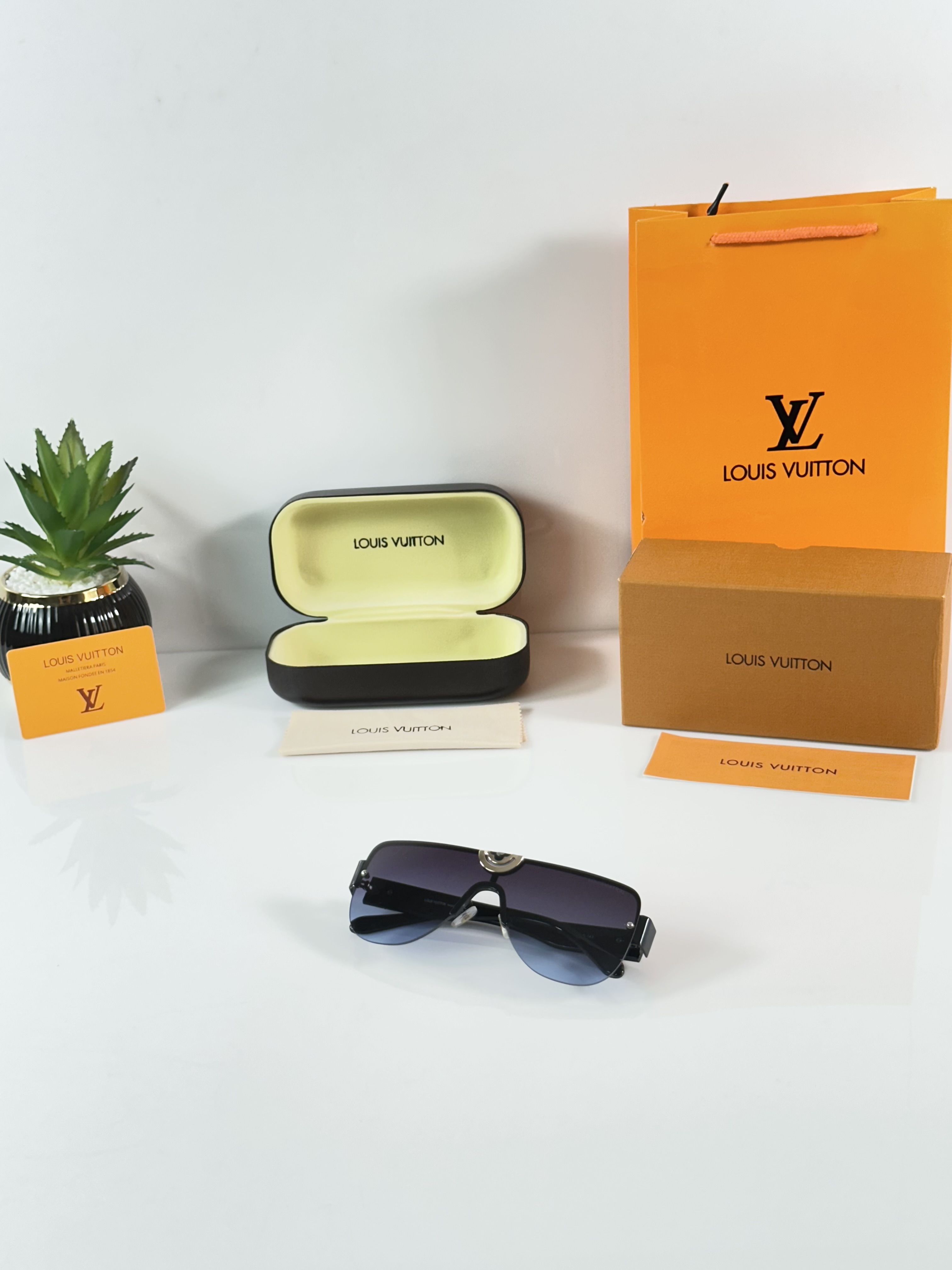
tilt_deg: -22.9
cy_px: 635
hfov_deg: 30.3
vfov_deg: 39.7
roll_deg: +3.4
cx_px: 476
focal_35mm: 48
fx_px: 1760
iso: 80
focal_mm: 6.86
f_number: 1.78
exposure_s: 1/100
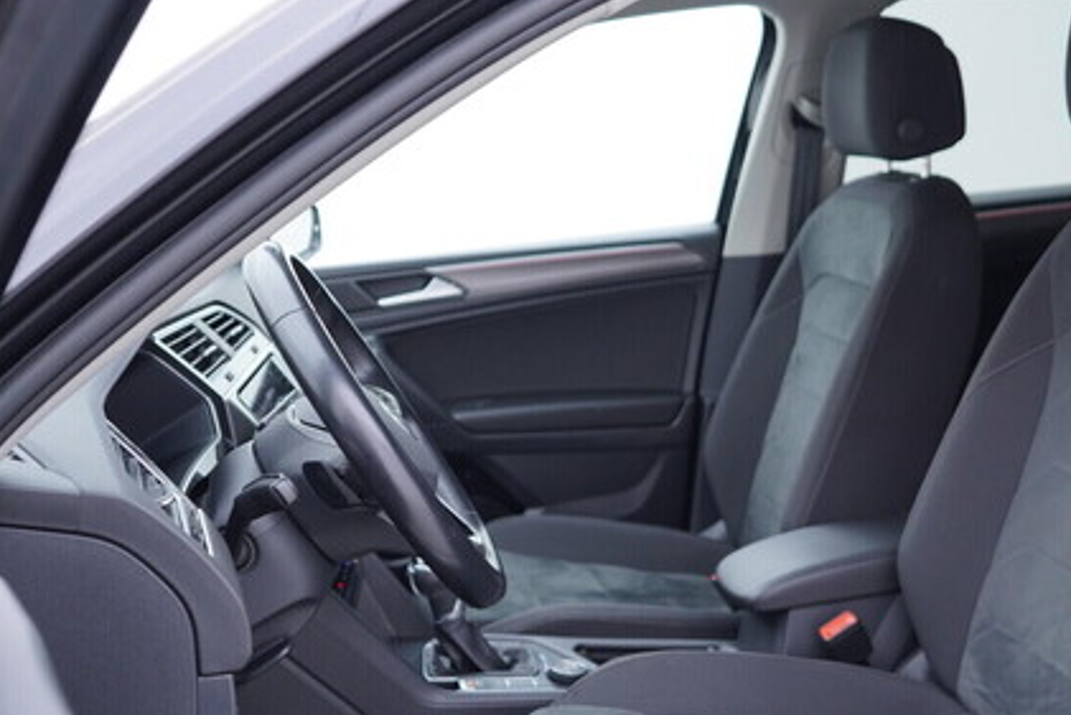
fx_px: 1399
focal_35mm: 47
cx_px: 694
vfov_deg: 28.6
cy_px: 436
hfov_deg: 41.5
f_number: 2.8
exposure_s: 1/40
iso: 200
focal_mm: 24
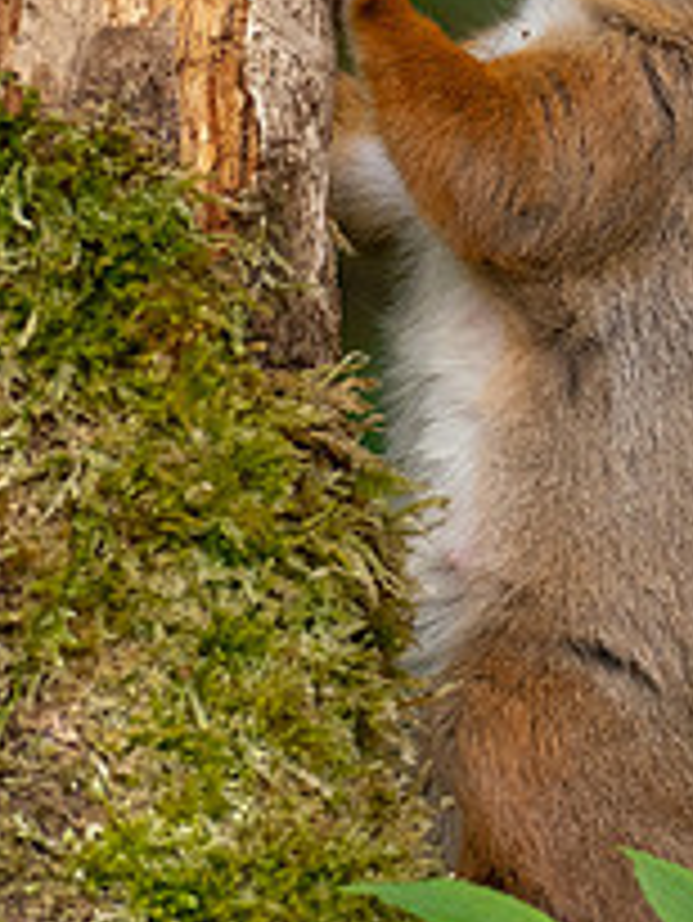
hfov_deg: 0.8
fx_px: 49597
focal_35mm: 1860
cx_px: 596
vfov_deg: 1.1
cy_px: 351
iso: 640
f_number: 4
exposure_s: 1/640
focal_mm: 300
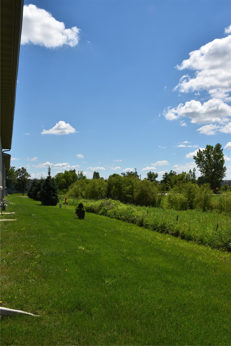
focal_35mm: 34
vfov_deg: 55.1
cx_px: 116
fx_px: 332
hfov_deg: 38.4
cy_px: 173
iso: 100
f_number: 14
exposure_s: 1/200
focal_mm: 23
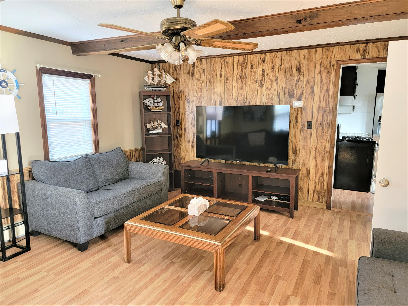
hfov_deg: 71.6
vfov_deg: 56.8
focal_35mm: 24
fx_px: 283
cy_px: 153
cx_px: 204
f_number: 1.8
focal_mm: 6.7
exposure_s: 1/40
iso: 250
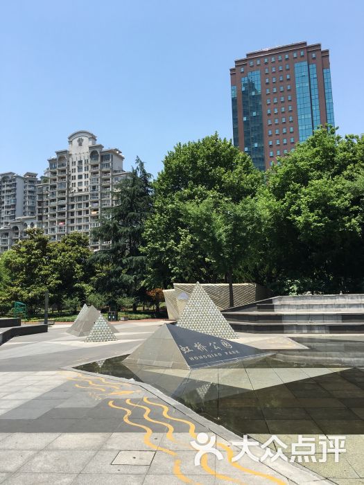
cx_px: 182
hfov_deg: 48.2
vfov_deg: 61.7
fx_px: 407
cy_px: 242
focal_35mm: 29
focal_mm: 4.15
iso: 25
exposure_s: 1/1054
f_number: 2.2
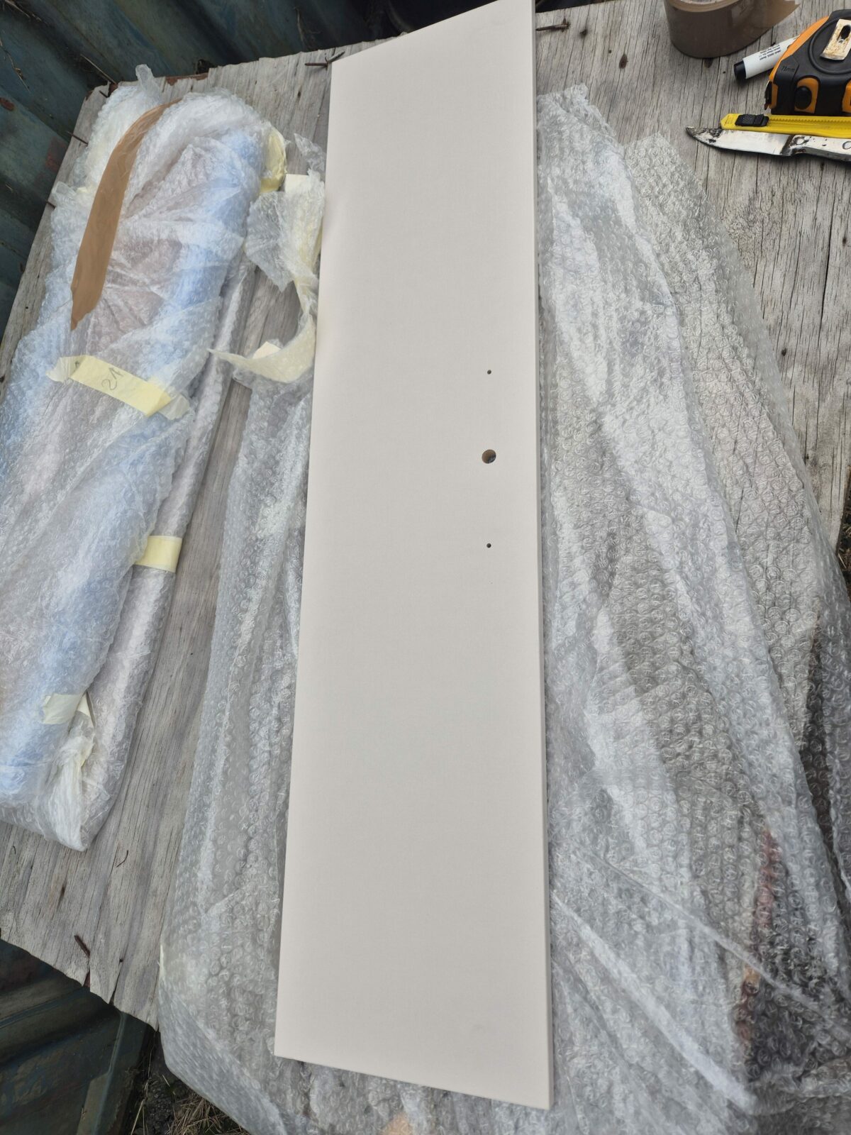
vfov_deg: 73.9
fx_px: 754
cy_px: 568
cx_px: 426
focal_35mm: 23
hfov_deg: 58.9
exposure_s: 1/185
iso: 25
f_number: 1.8
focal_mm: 5.4
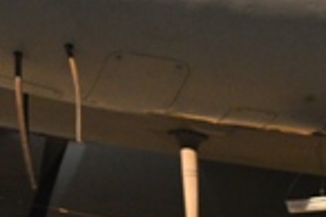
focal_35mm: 197
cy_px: -186
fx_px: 1782
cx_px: 319
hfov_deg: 10.4
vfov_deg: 6.8
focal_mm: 24
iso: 800
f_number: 4
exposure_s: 1/5
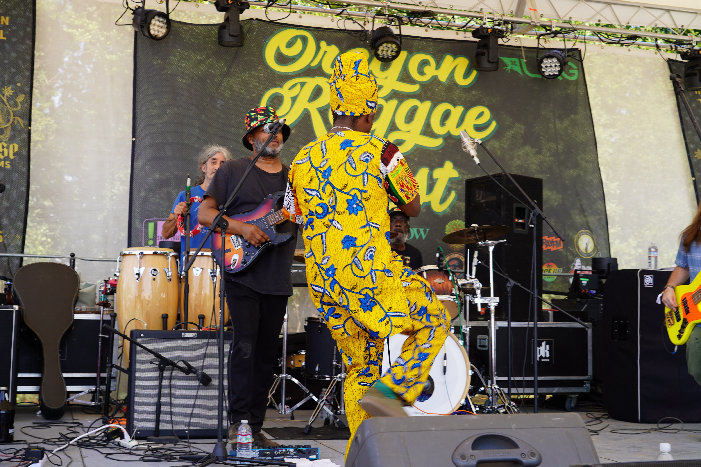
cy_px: 234
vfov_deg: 27.0
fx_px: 974
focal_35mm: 50
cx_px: 350
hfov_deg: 39.6
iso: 100
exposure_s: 1/100
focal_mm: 50
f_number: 6.3
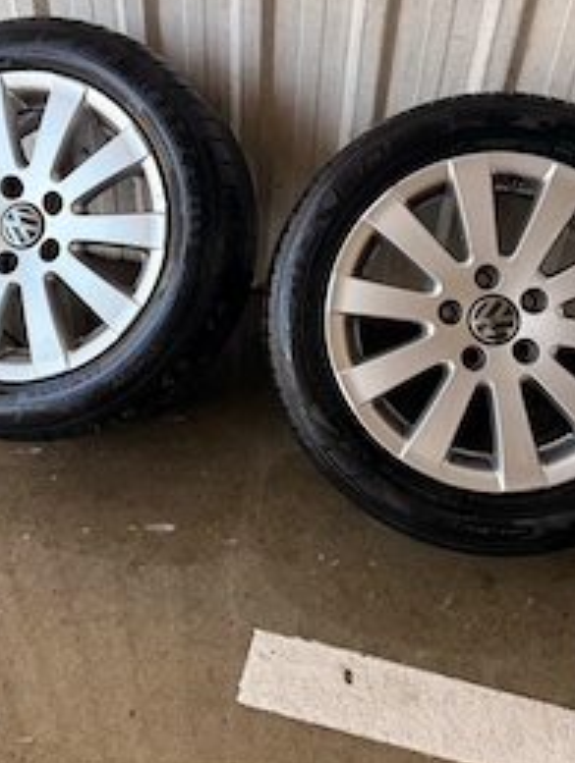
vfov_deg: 49.6
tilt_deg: -39.6
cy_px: 283
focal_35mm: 37
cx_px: 286
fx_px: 817
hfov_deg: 38.8
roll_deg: -5.0
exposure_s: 1/387
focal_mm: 6.76
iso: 100
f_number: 1.78
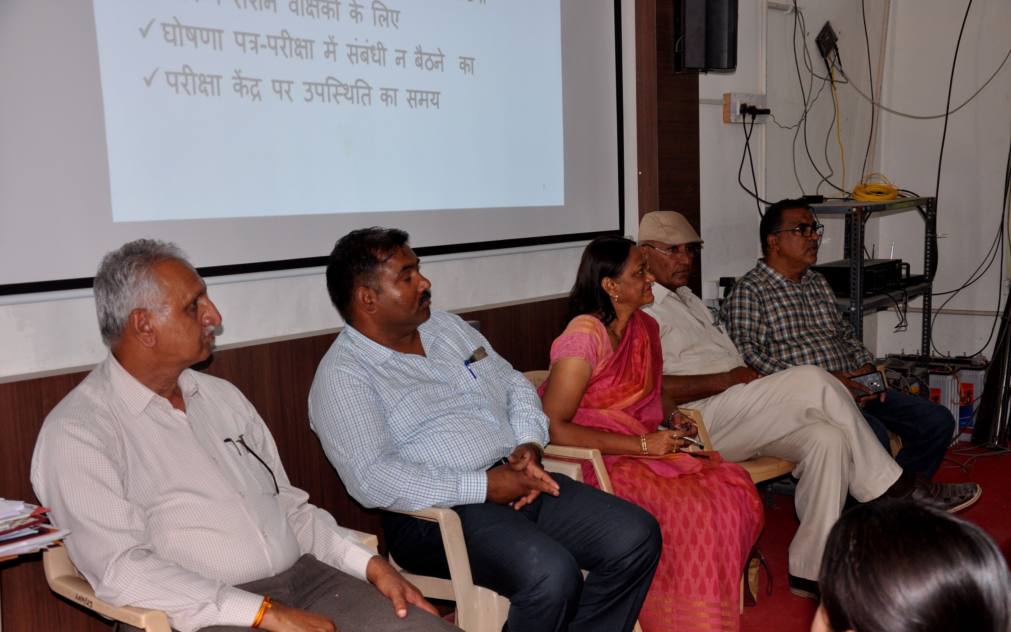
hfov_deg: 43.5
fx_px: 1267
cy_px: 335
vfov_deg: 28.0
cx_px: 506
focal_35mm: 46
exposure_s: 1/60
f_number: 5.6
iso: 640
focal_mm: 30
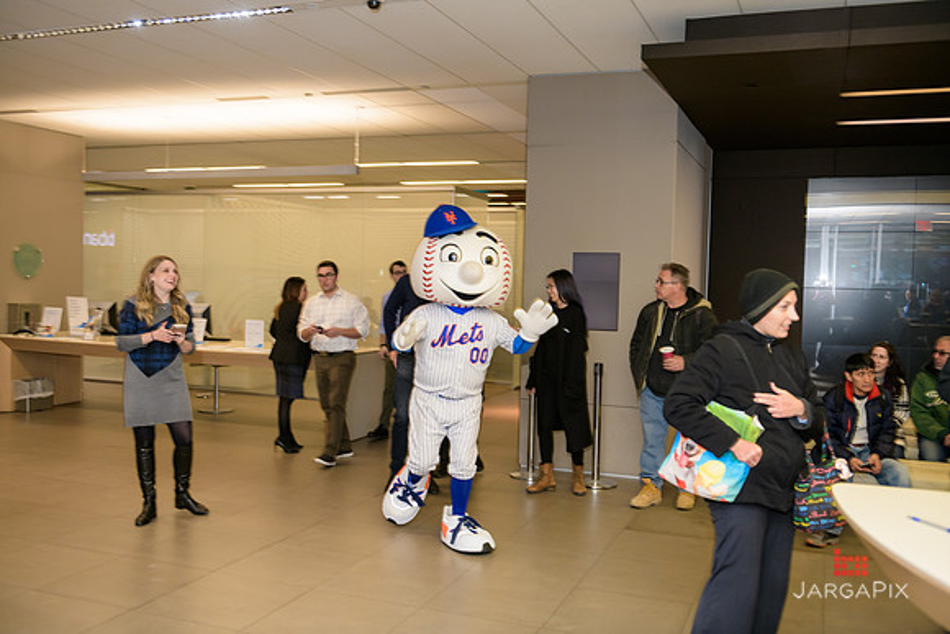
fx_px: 897
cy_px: 317
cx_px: 475
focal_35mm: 34
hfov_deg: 55.8
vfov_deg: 38.9
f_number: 3.2
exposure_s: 1/125
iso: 400
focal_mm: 34
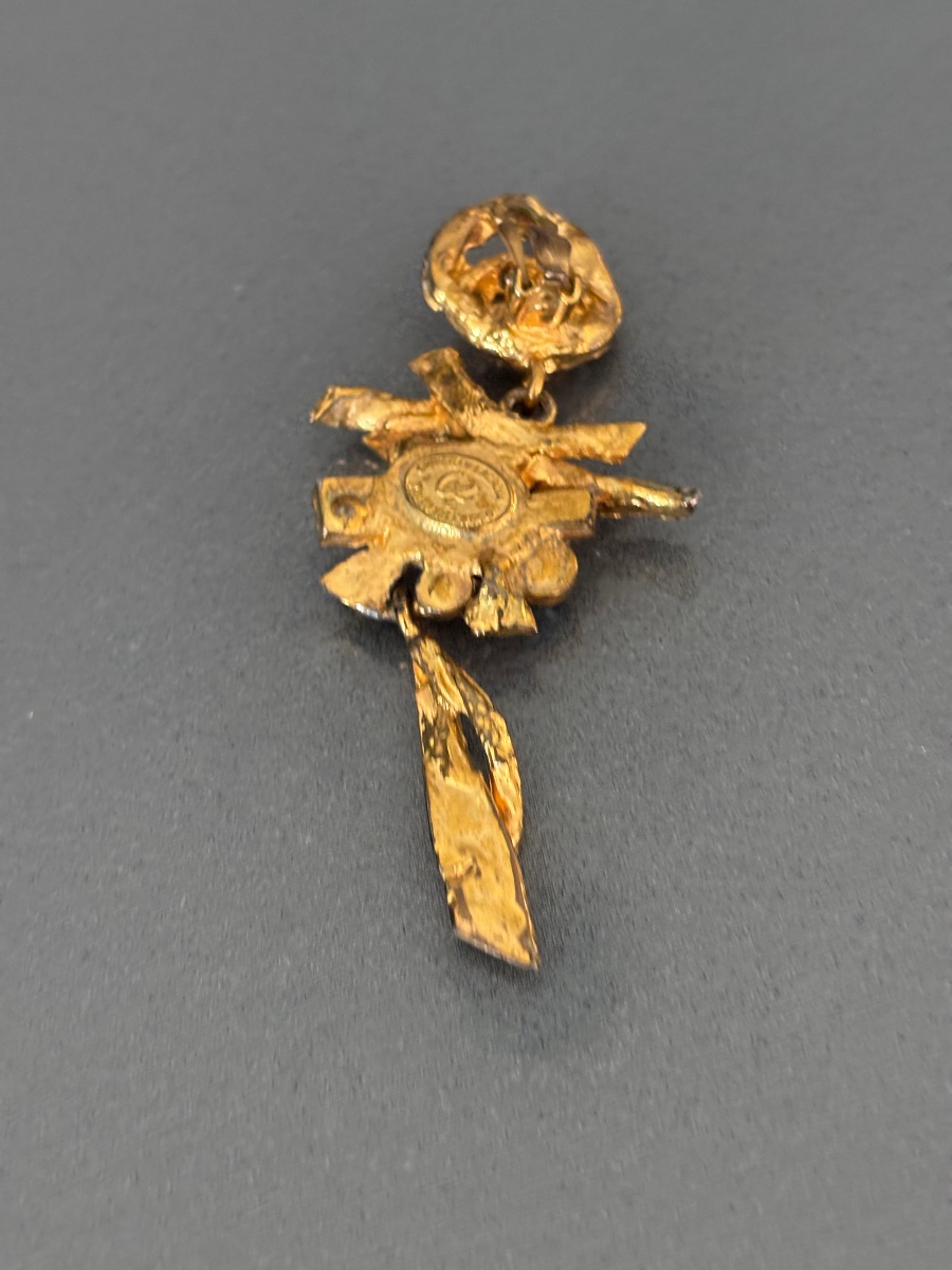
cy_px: 635
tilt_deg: -59.5
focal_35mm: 52
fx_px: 1907
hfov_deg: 28.0
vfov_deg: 36.8
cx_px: 476
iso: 400
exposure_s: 1/28
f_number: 1.6
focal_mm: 5.96
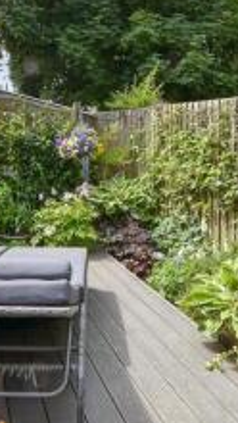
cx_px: 94
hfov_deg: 34.6
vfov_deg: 56.8
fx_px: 381
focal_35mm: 34
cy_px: 143
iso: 160
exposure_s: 1/100
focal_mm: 10
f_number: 8
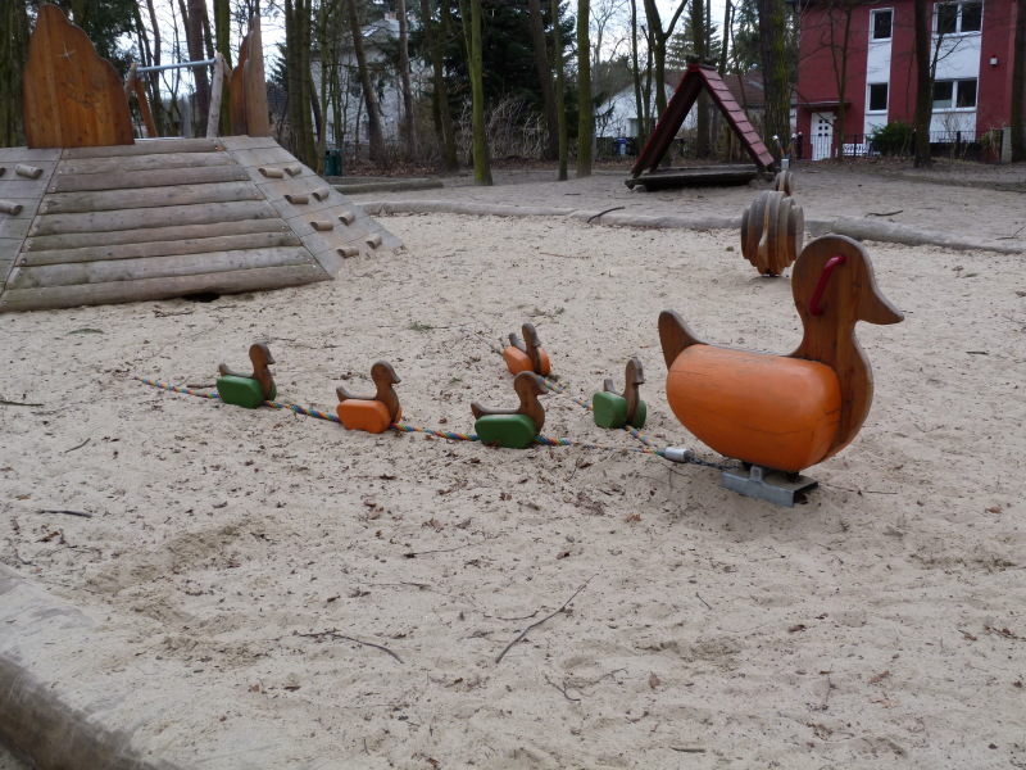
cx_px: 513
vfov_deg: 39.7
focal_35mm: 36
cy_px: 385
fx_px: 1067
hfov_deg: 51.4
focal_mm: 6.5
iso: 80
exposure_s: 1/160
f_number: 4
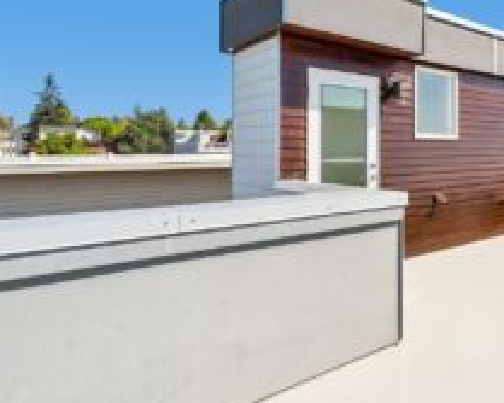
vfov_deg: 52.7
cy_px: 158
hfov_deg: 54.2
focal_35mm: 27
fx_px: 403
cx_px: 470
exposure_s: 1/400
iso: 250
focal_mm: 10
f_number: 9
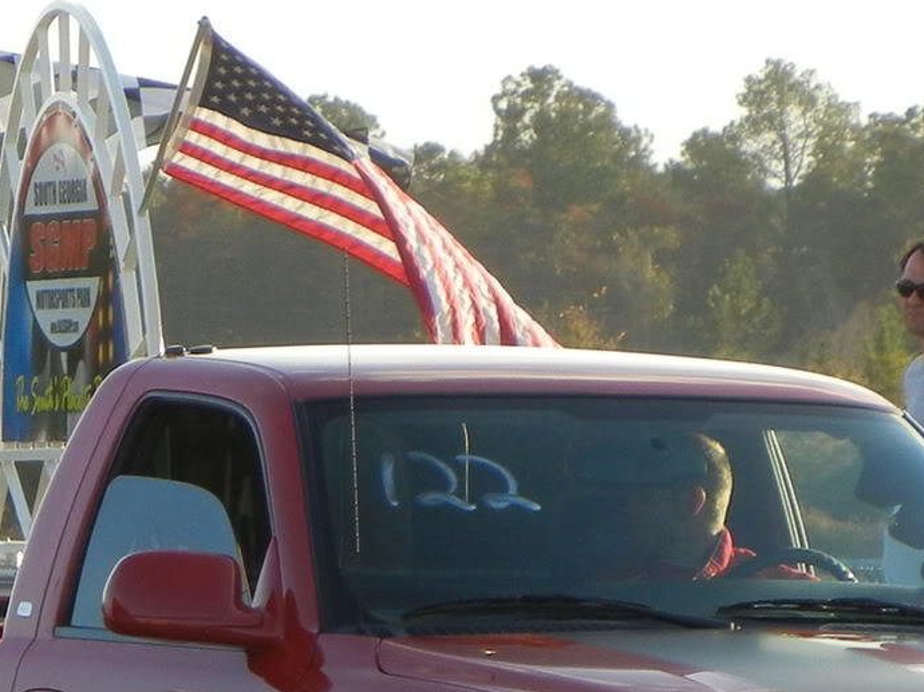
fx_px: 18225
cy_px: 720
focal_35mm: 683
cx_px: 9
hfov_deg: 2.9
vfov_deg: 2.2
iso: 160
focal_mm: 36
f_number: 4.7
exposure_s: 1/238
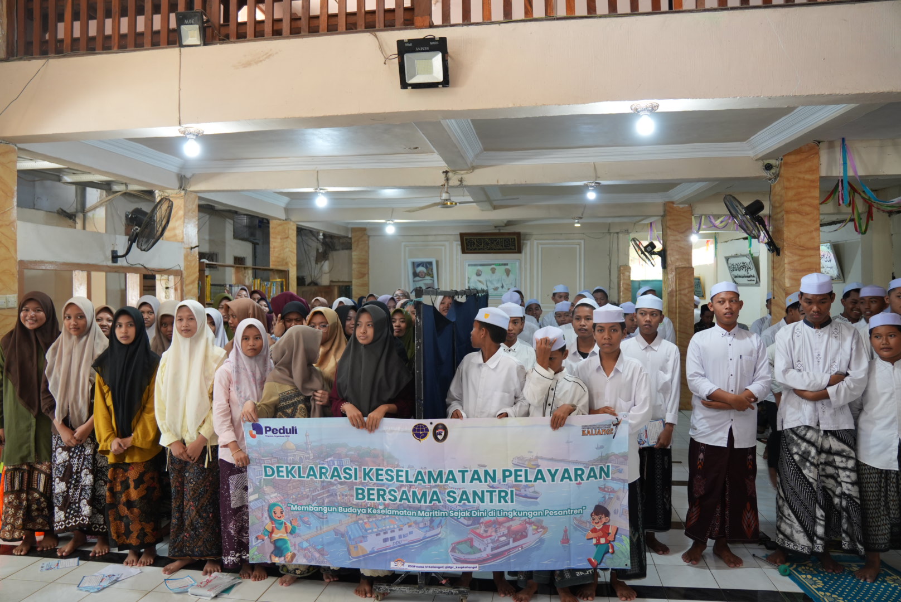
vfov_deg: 50.5
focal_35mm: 26
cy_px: 301
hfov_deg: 70.4
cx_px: 450
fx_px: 639
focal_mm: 17
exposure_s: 1/30
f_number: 2.8
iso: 320
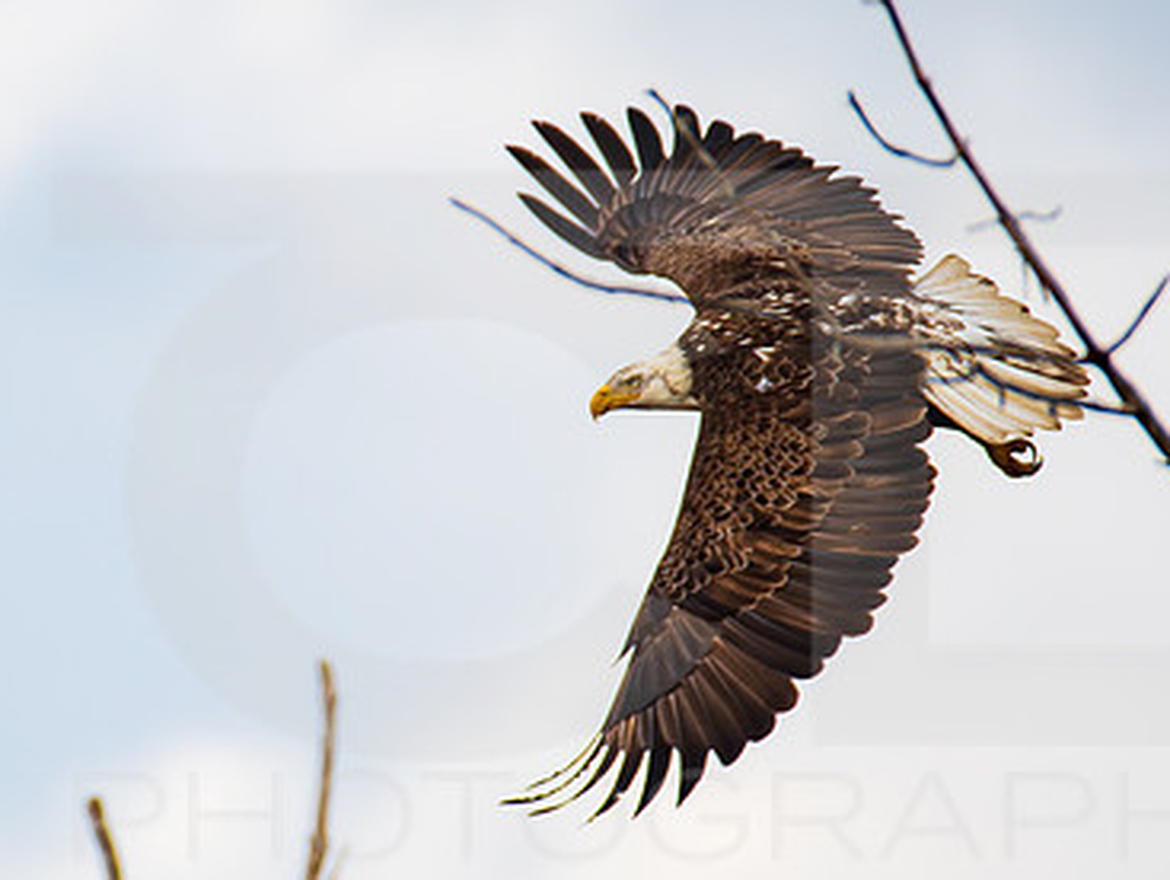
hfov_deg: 1.1
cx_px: 129
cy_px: 510
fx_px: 62353
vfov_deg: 0.8
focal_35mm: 1843
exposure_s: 1/1600
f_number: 5.6
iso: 800
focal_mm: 500
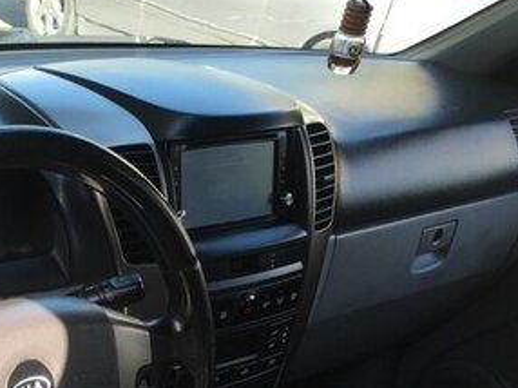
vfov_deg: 20.8
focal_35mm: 67
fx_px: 1002
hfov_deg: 27.9
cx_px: 47
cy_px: 427
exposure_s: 1/126
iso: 25
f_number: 2.2
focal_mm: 4.15
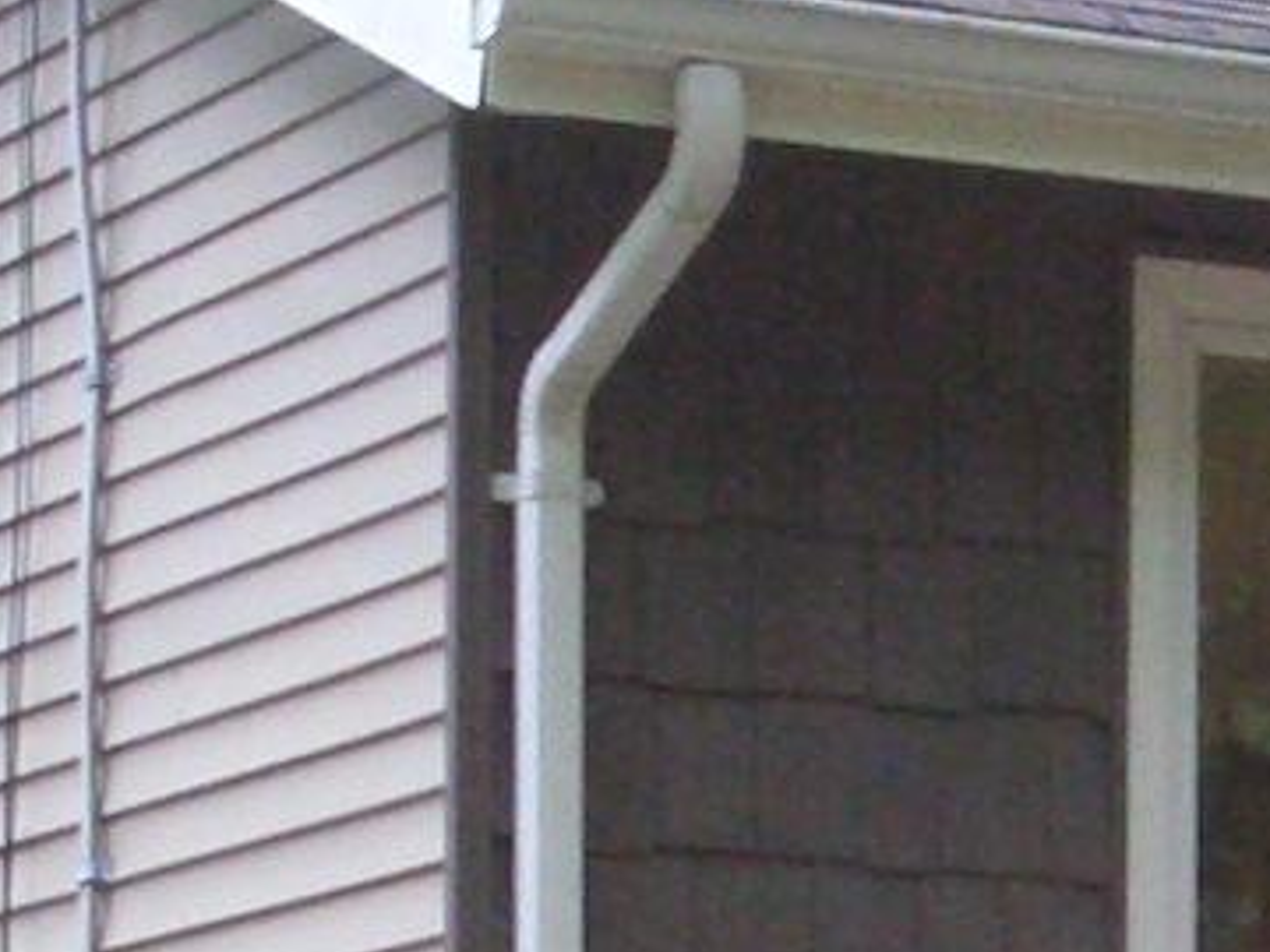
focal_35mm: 205
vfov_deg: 7.0
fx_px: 7521
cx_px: 1577
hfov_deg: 9.5
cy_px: 1883
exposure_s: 1/80
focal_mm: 4.8
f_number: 4
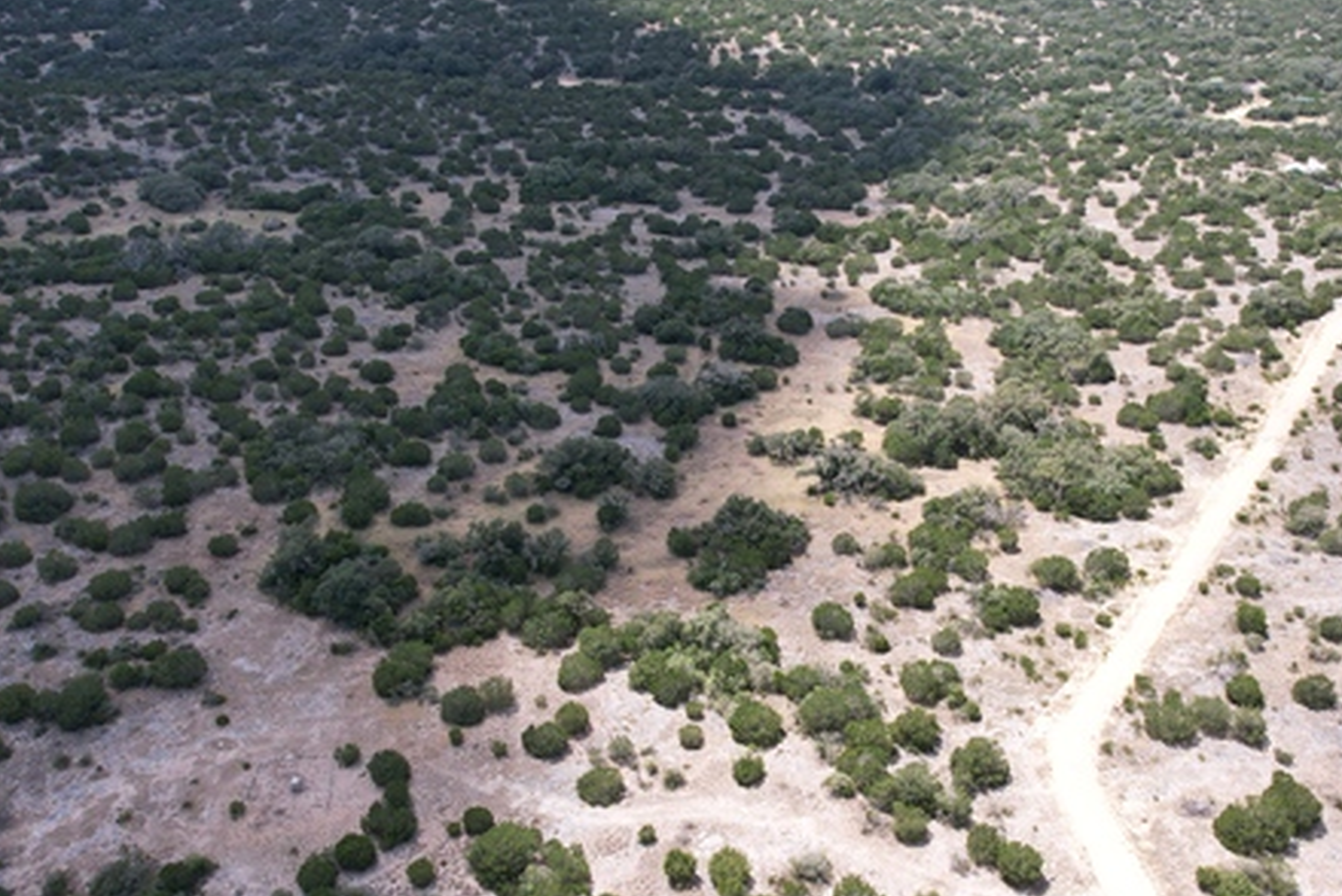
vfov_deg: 41.1
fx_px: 1194
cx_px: 735
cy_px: 492
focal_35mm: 32
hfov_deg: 58.6
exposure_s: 1/1250
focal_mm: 8.38
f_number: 2.8
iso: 150
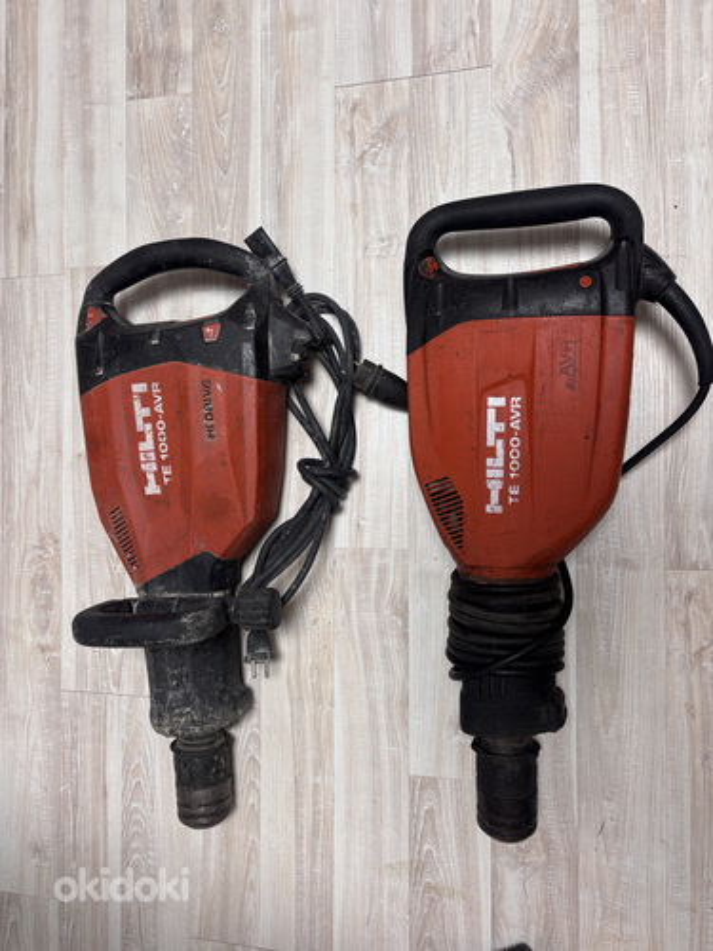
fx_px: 714
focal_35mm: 26
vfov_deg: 67.3
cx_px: 356
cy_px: 476
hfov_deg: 53.1
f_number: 1.6
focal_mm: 5.96
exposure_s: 1/50
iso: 80
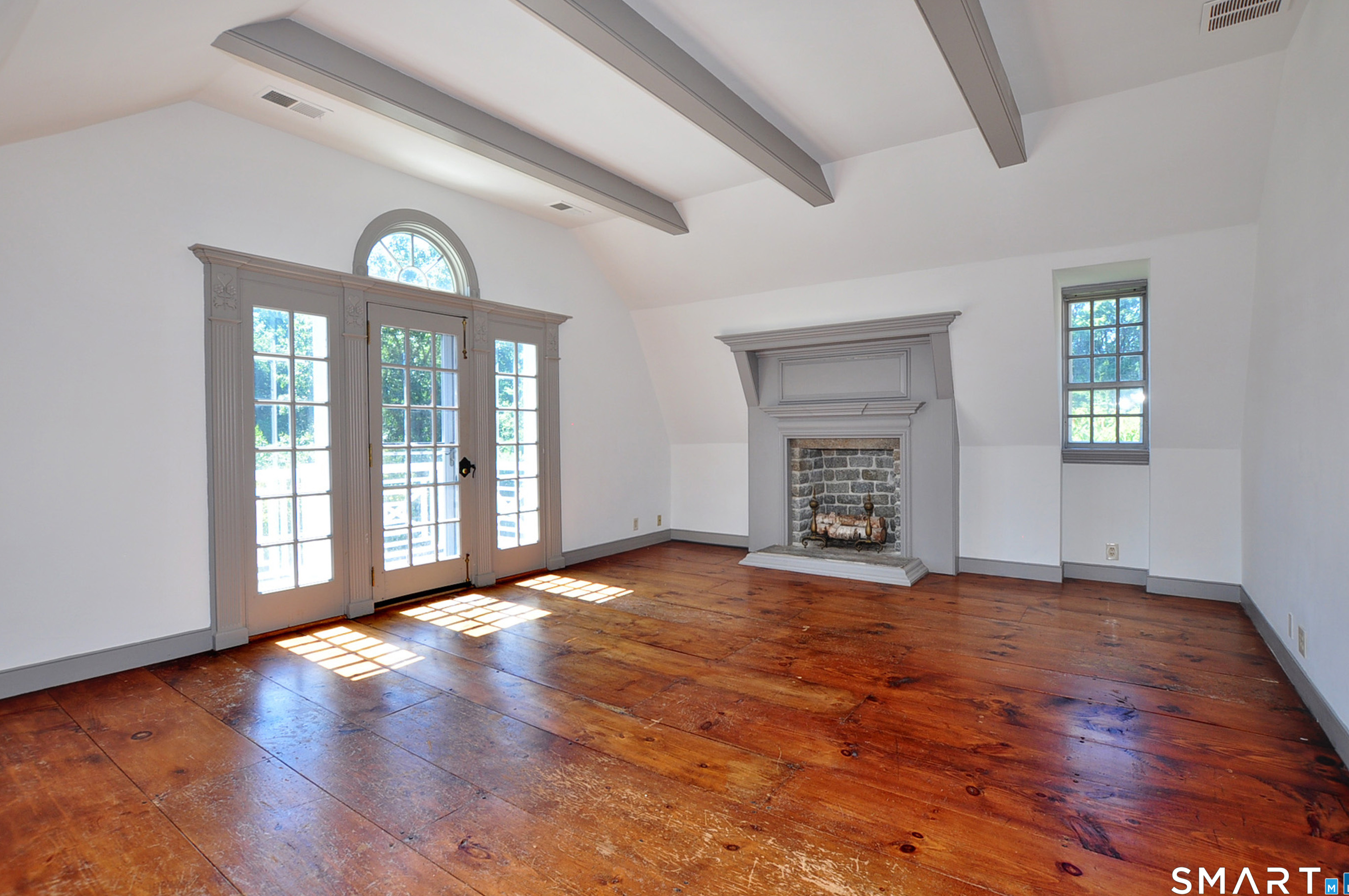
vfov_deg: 73.6
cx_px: 667
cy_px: 428
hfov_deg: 96.8
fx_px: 599
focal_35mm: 16
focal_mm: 10
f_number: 5
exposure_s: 1/80
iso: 200
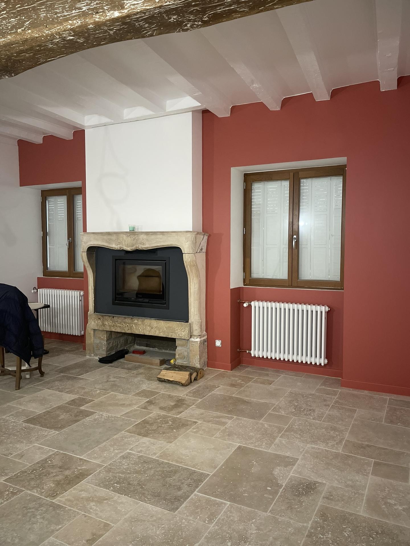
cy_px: 273
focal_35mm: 26
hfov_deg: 53.1
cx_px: 205
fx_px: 411
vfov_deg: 67.3
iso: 320
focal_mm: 4.2
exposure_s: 1/50
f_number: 1.6
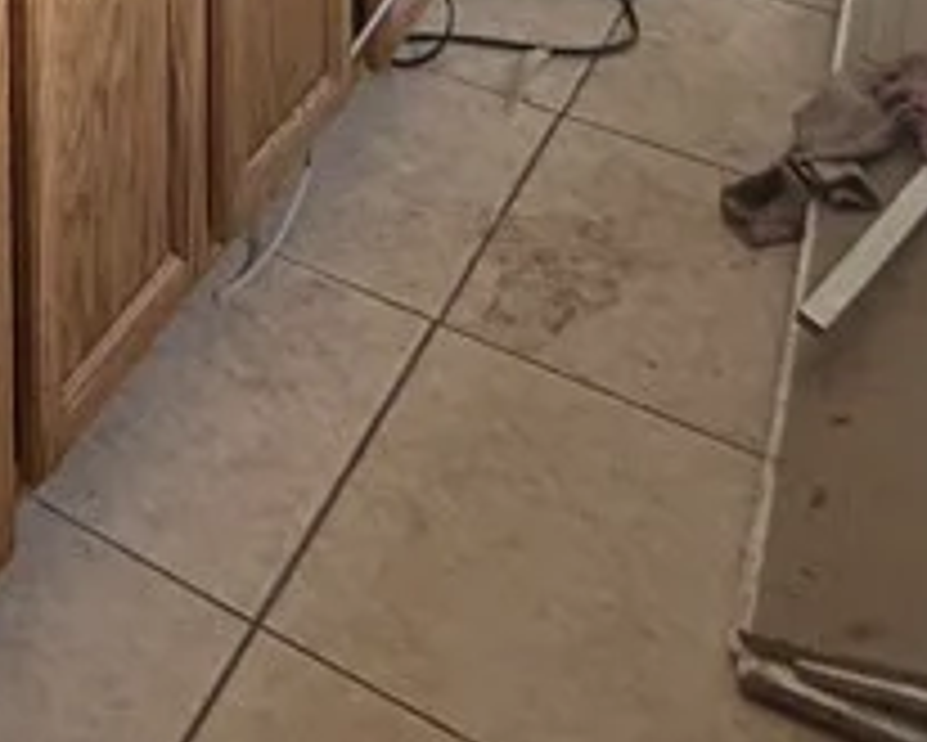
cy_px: -841
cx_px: -328
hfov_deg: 23.9
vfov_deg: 16.1
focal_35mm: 68
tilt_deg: -3.2
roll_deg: +1.5
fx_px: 1867
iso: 320
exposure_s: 1/121
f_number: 2.2
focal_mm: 2.22
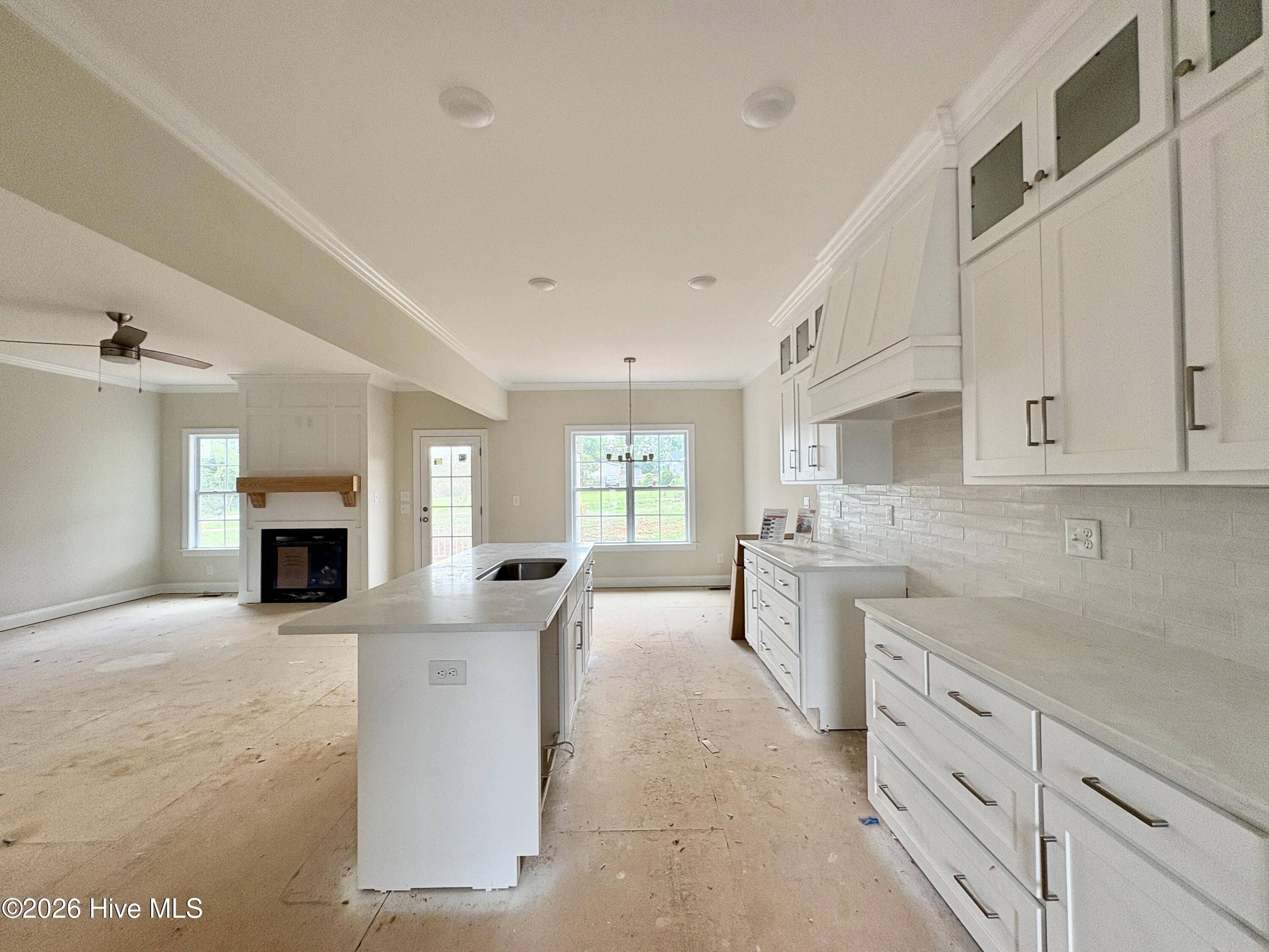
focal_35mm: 14
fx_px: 513
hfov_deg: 102.1
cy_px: 476
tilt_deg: +1.8
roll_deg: +0.8
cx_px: 634
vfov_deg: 85.7
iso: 64
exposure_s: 1/99
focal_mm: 2.22
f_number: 2.2
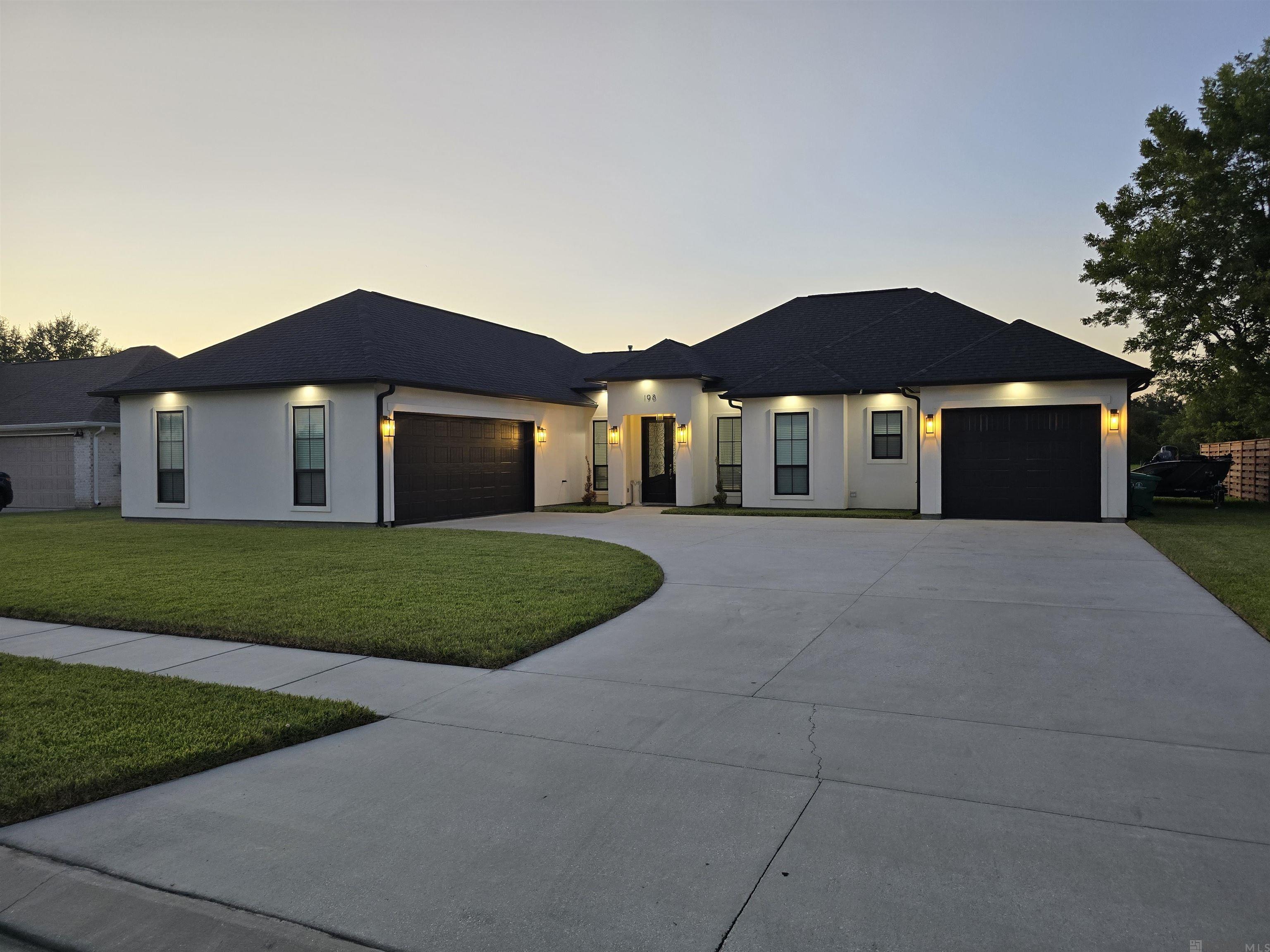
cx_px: 635
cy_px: 476
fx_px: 844
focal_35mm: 23
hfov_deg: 73.9
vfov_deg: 58.9
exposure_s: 1/120
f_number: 1.7
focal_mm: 6.3
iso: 100
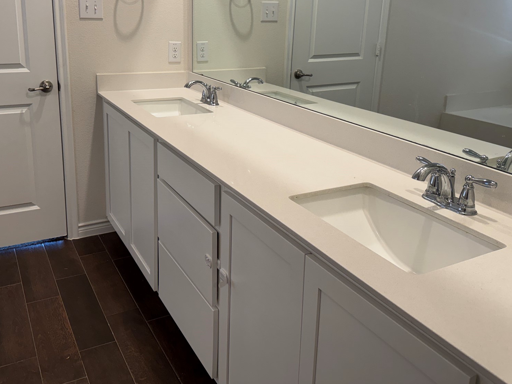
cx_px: 239
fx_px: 488
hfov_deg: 55.3
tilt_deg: -14.6
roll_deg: -1.8
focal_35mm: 33
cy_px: 121
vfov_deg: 42.3
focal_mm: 6.76
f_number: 1.78
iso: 125
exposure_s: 1/120
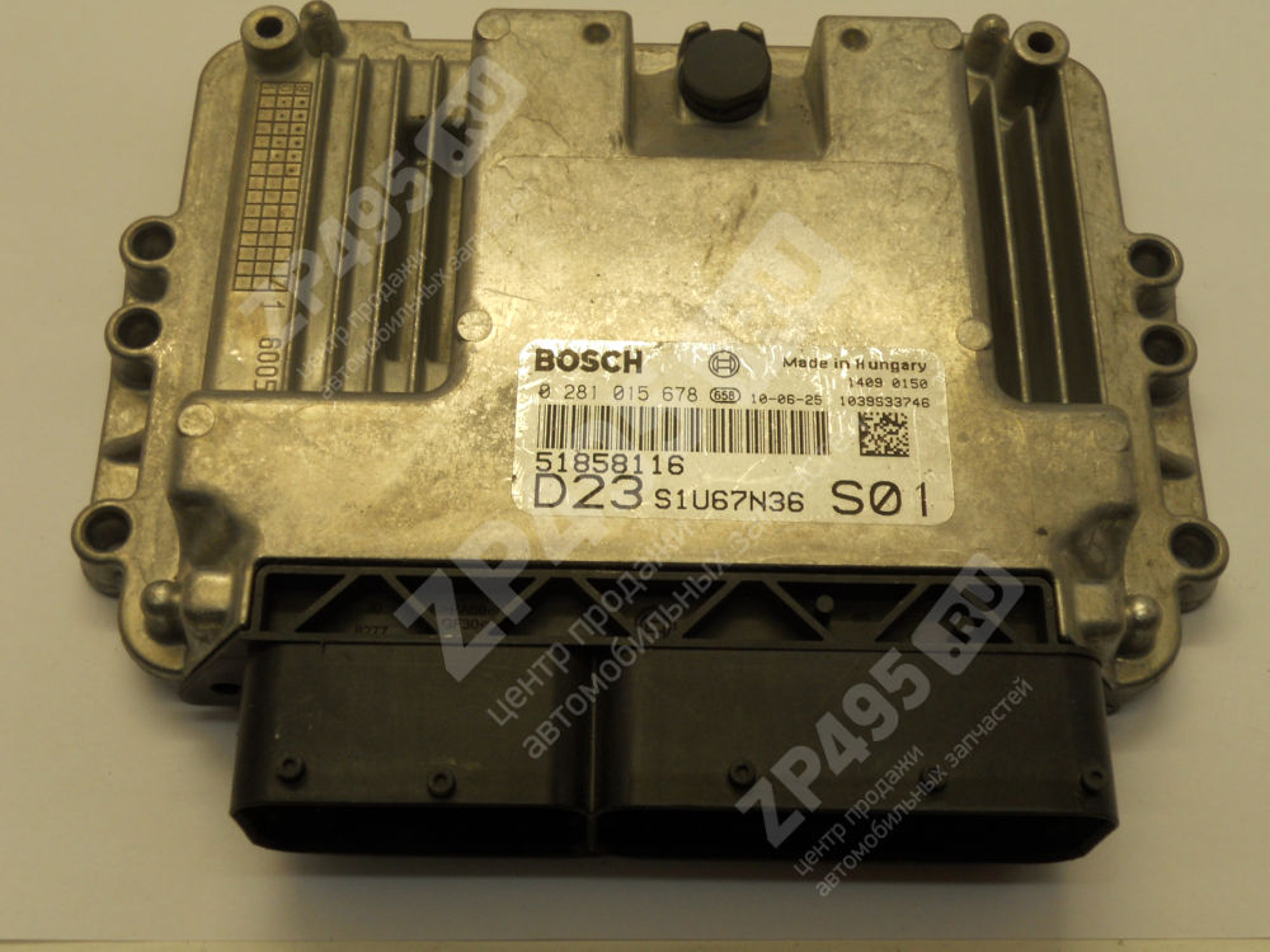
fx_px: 1688
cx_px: 635
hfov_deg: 41.2
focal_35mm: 46
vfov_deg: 31.5
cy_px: 476
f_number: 4.3
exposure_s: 1/30
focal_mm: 8.2
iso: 100
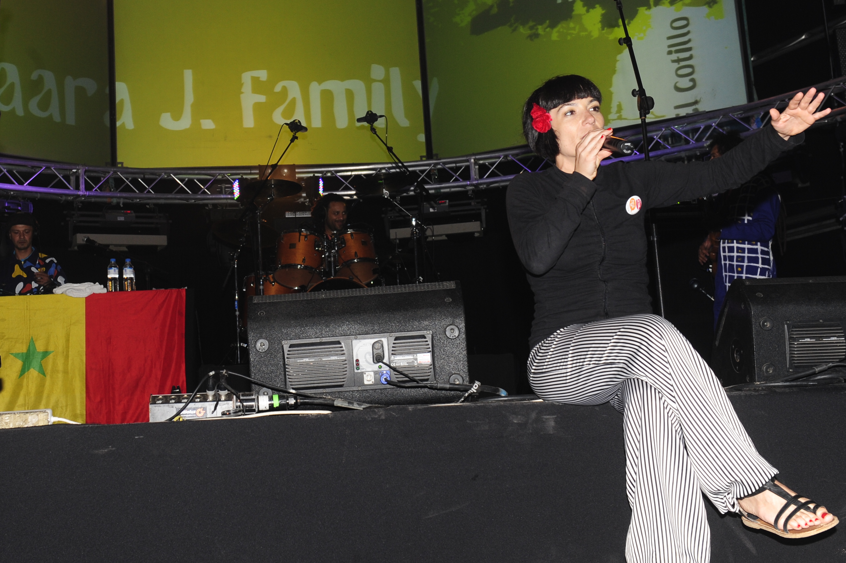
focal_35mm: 58
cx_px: 299
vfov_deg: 23.3
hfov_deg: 34.3
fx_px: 1362
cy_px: 196
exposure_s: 1/60
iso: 640
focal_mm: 38
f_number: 6.3
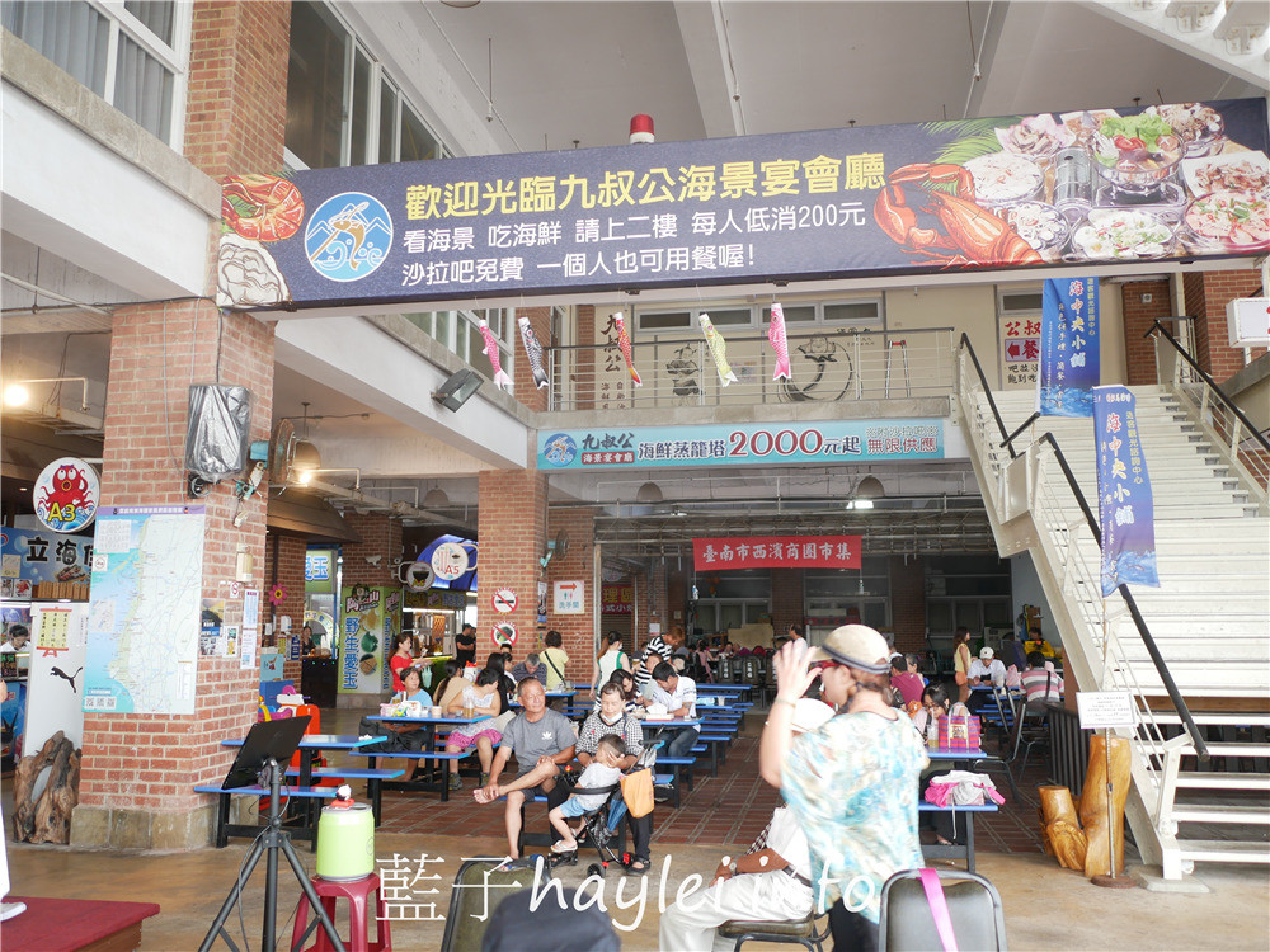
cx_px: 635
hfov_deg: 60.0
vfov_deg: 46.8
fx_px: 1101
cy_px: 476
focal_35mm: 30
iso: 200
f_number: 1.7
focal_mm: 15
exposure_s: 1/80
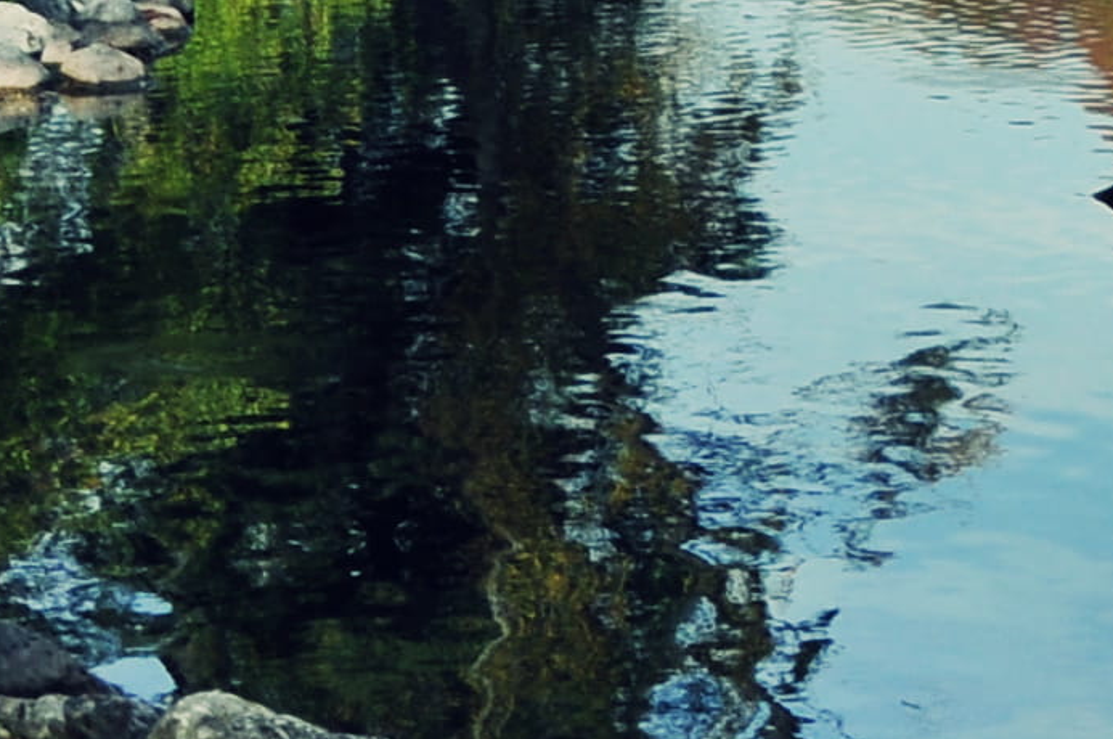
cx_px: 2422
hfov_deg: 10.9
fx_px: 5156
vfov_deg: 7.8
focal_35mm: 167
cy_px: -745
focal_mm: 18
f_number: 3.5
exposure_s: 1/1600
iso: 200
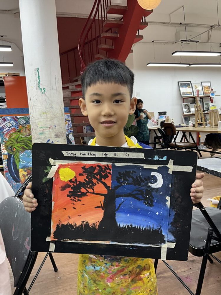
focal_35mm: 29
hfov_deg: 48.2
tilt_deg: -6.8
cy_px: 148
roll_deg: +3.4
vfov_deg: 61.7
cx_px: 110
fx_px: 247
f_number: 1.8
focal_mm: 3
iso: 40
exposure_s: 1/50
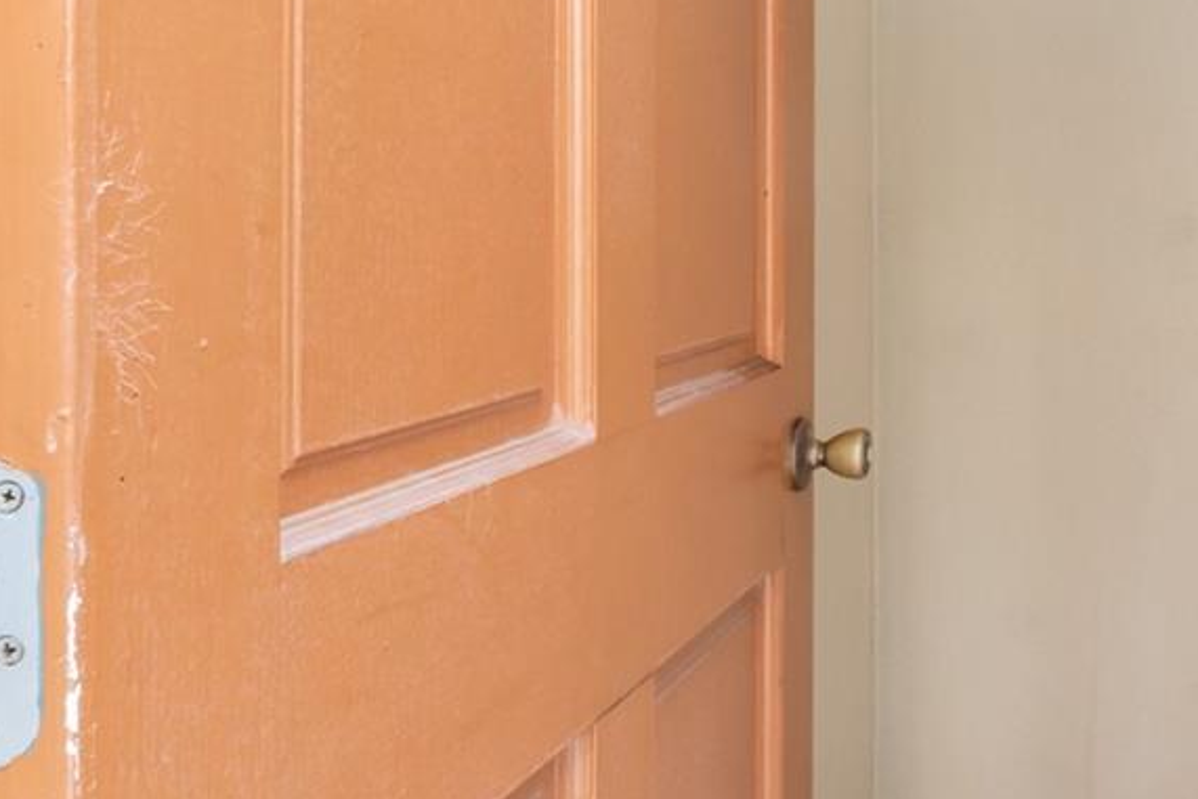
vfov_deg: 31.0
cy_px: 212
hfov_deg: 35.3
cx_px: 1467
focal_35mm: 43
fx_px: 1417
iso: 500
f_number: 8
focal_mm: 15.2
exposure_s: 1/30
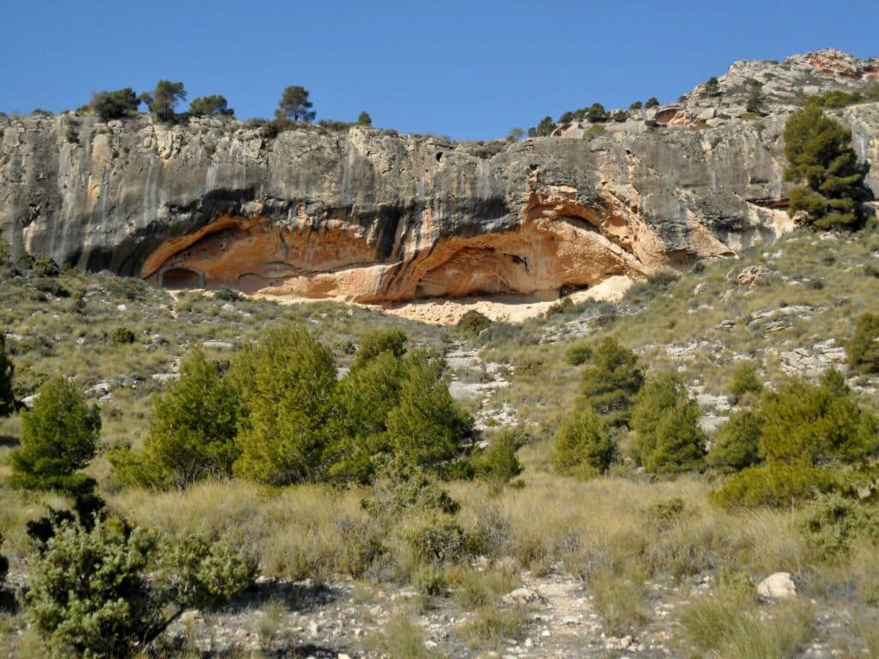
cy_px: 330
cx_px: 440
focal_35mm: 50
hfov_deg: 38.2
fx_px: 1270
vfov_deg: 29.1
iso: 80
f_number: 3.8
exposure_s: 1/750
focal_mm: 8.2
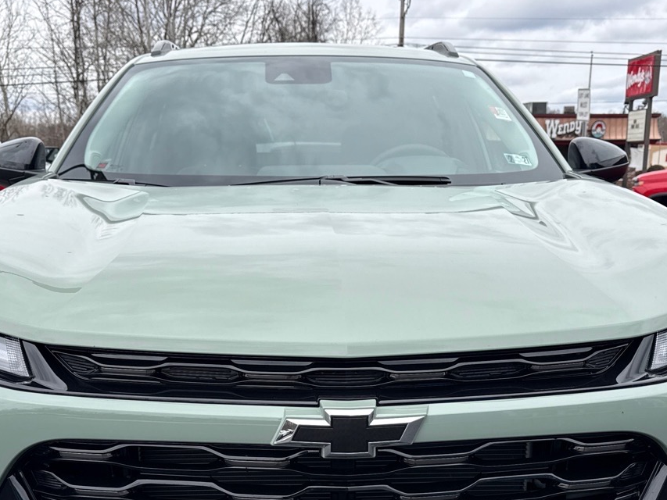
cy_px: 383
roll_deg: -0.5
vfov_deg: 31.5
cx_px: 320
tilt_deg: -14.0
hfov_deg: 42.1
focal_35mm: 45
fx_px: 867
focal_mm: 6.76
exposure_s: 1/1553
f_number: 1.78
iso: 80
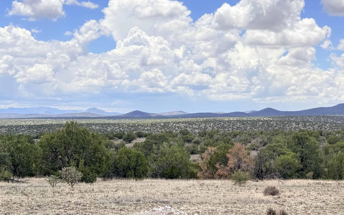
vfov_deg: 18.4
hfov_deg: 28.8
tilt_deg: +1.2
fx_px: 666
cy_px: 104
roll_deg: -0.5
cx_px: 234
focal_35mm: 71
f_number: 1.78
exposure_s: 1/2146
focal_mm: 6.76
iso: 100
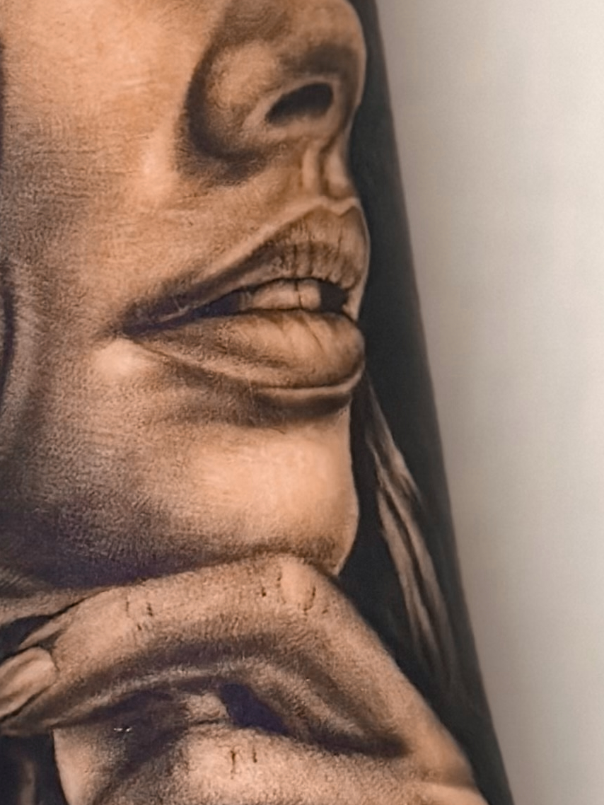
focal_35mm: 170
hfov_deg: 8.6
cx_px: -132
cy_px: 332
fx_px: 3954
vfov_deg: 11.6
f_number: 1.78
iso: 800
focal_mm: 6.86
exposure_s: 1/33
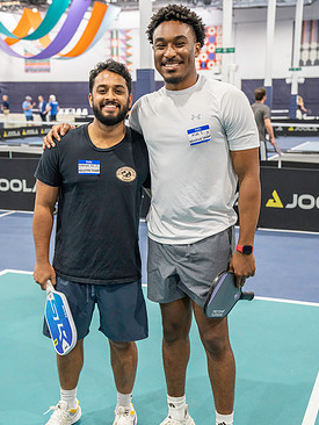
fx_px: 638
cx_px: 148
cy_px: 231
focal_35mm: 52
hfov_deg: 28.1
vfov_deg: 36.8
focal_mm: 44
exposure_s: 1/160
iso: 2500
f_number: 4
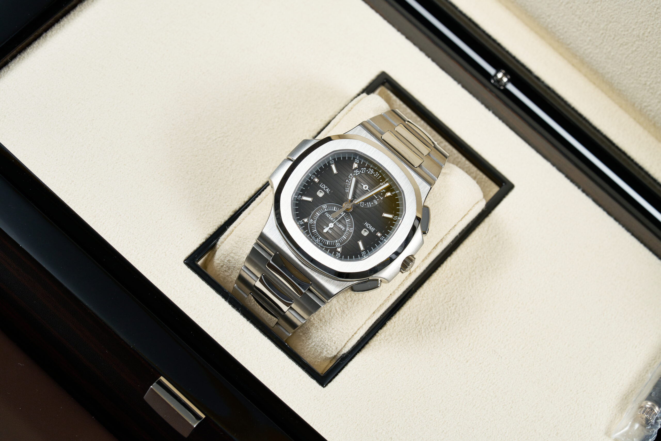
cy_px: 220
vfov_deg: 15.2
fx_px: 1652
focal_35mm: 90
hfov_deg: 22.6
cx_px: 330
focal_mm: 90
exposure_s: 1/60
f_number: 11
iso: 500
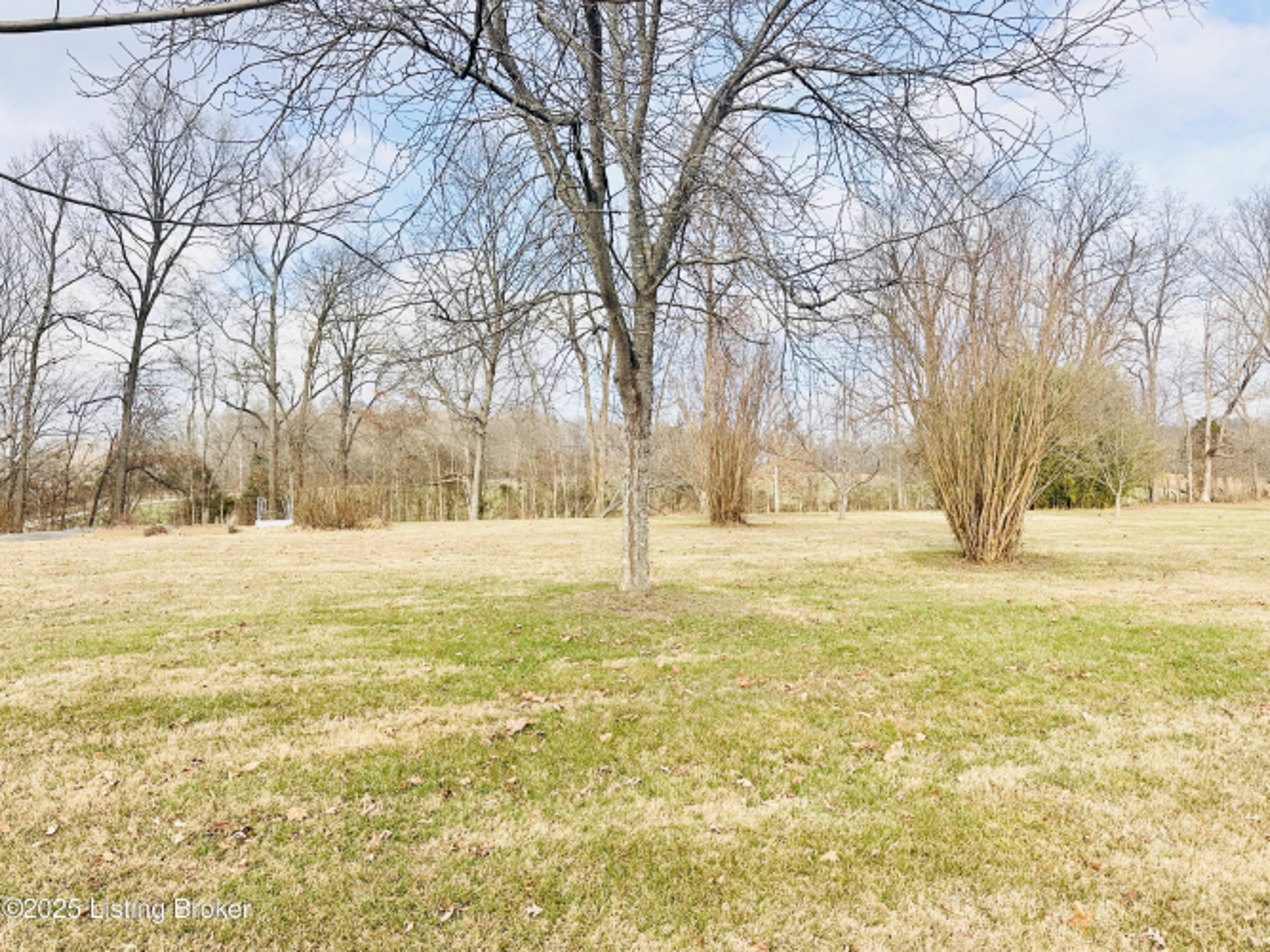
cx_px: 635
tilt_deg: +1.0
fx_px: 880
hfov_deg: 71.6
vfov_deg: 56.8
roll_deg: -0.3
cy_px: 476
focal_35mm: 24
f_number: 1.78
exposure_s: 1/2252
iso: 80
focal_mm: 6.86
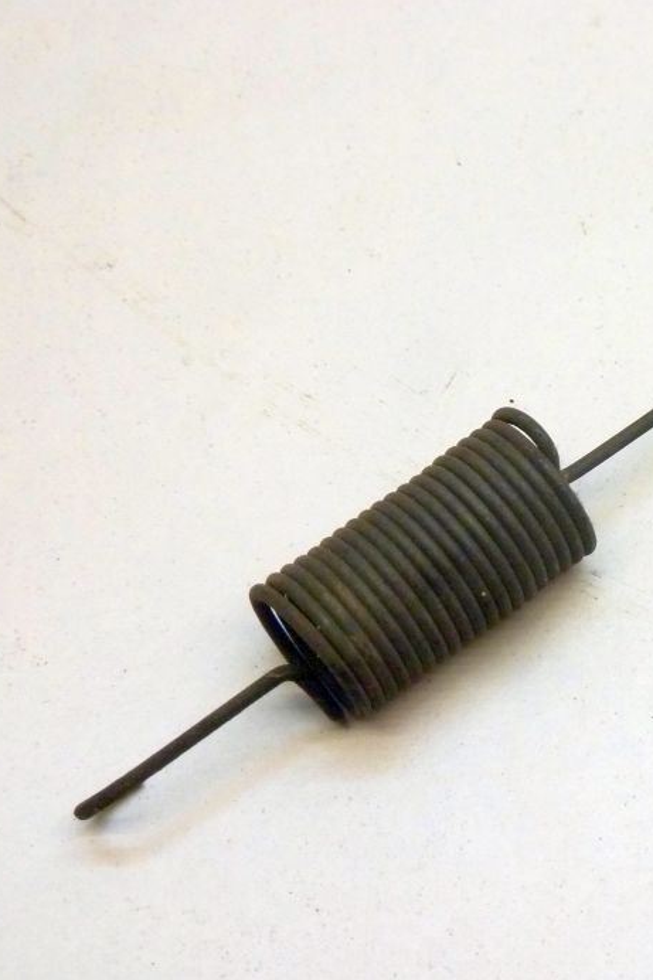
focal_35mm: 101
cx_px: 618
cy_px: 493
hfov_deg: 13.4
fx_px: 2749
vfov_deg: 20.2
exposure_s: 1/40
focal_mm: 11.9
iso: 400
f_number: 4.1
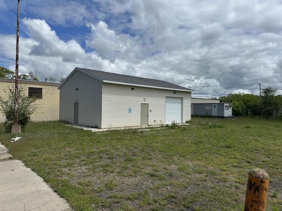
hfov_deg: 71.6
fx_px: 196
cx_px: 141
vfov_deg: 56.8
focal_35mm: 24
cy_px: 106
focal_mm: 6.86
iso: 80
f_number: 1.78
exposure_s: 1/9709
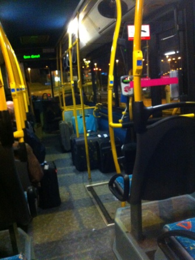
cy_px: 130
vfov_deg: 52.7
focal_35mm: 35
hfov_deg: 40.6
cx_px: 98
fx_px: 263
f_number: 2.8
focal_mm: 3.85
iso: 1000
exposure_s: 1/15
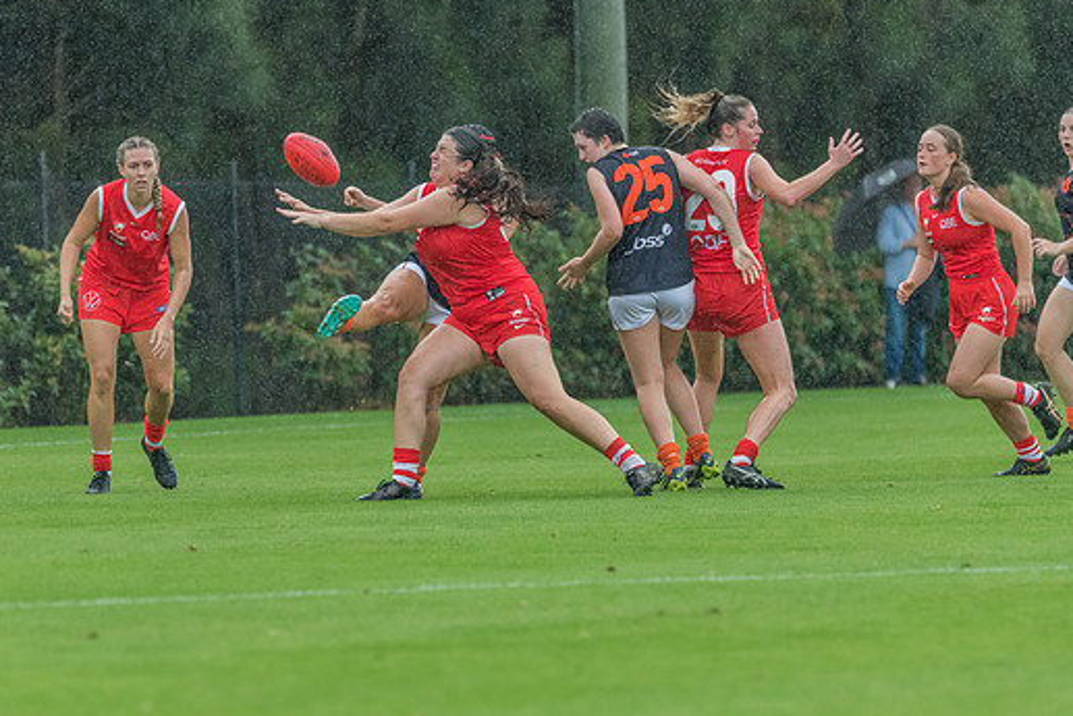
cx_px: 434
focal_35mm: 438
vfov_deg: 3.1
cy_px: 359
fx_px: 13058
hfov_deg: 4.7
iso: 1800
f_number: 6
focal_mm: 350
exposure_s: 1/1250
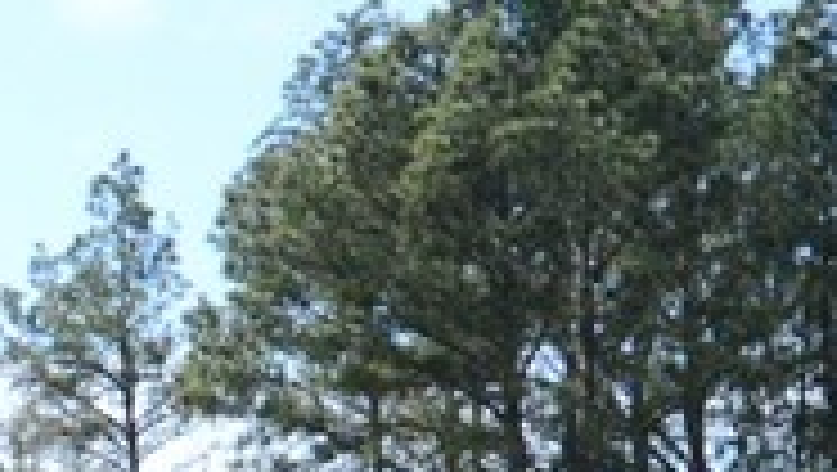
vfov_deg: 4.2
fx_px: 6109
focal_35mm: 275
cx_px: -979
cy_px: 1499
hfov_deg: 7.5
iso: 1600
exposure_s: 1/5000
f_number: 6.3
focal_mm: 30
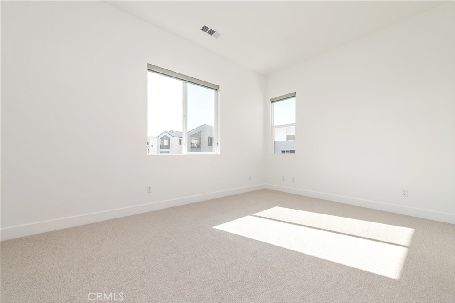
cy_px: 152
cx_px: 228
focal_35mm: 14
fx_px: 177
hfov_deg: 104.3
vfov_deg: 81.1
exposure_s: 1/160
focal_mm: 14
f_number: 6.3
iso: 100
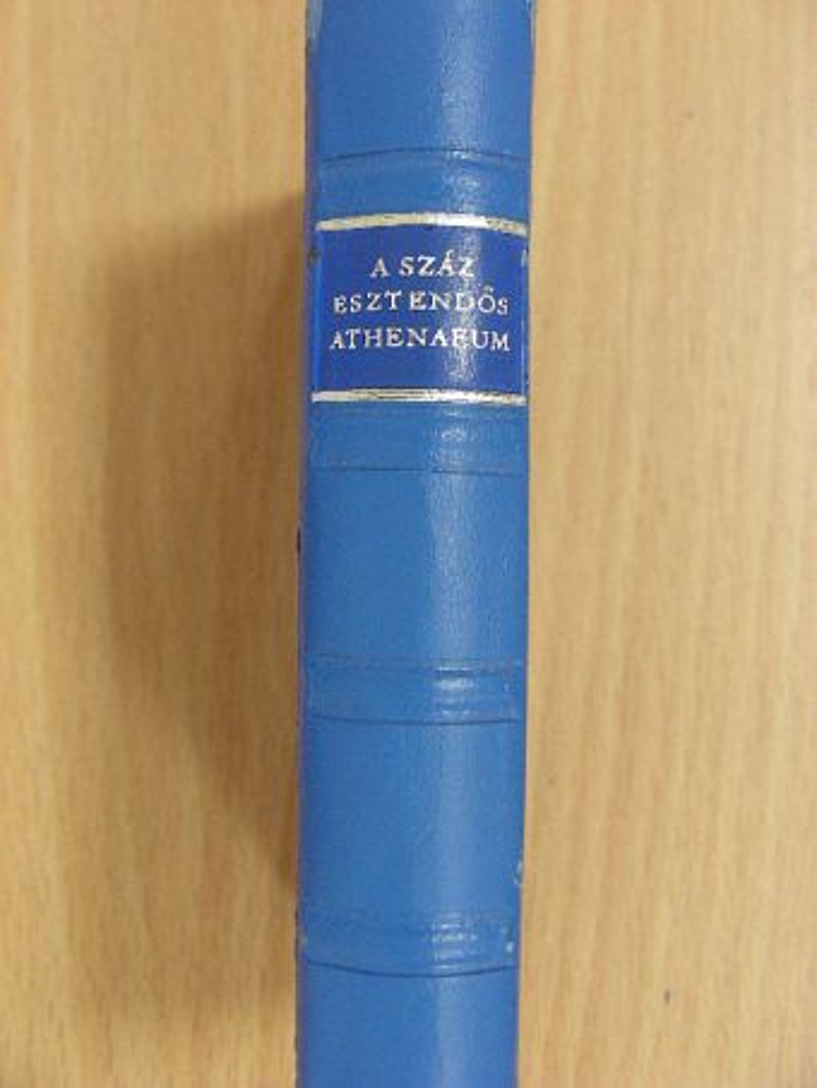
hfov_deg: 35.2
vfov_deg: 45.8
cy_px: 544
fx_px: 1290
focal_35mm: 41
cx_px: 408
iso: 200
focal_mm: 6.8
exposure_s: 1/11.6
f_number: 3.5
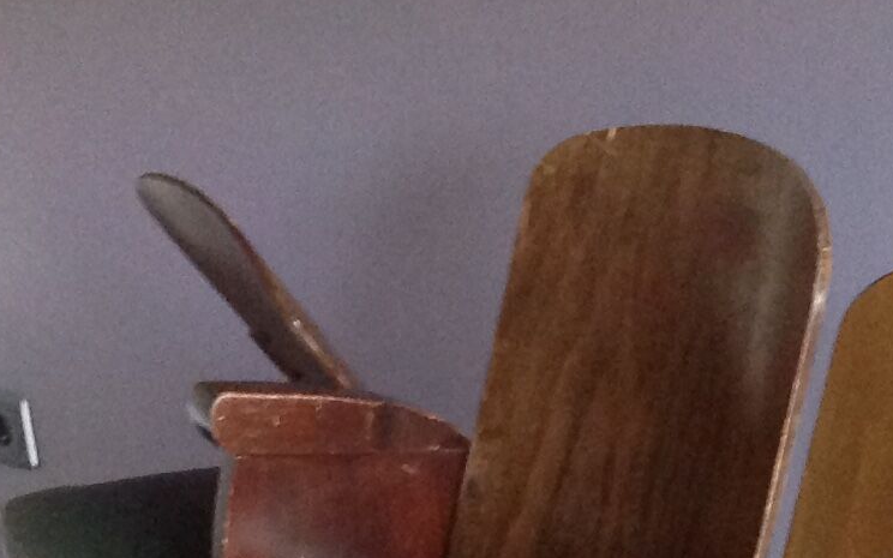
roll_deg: +0.9
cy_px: 1147
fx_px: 3139
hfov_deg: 15.8
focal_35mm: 129
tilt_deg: -32.0
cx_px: 929
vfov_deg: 9.4
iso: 250
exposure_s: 1/15
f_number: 2.4
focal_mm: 4.28
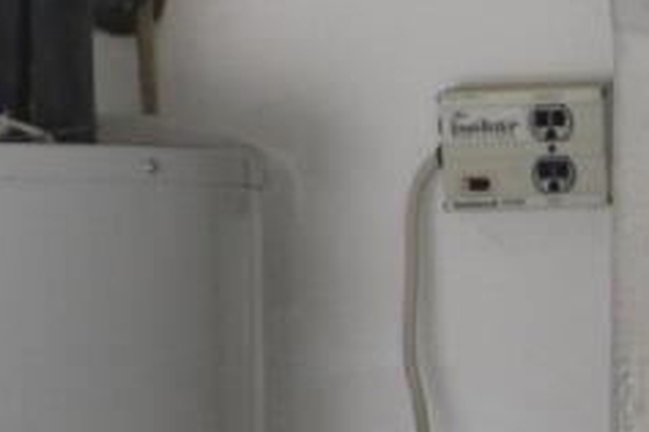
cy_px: 170
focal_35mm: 228
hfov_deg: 8.7
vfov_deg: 6.0
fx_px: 4110
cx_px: 1102
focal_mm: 18
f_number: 5.6
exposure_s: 1/125
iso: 280
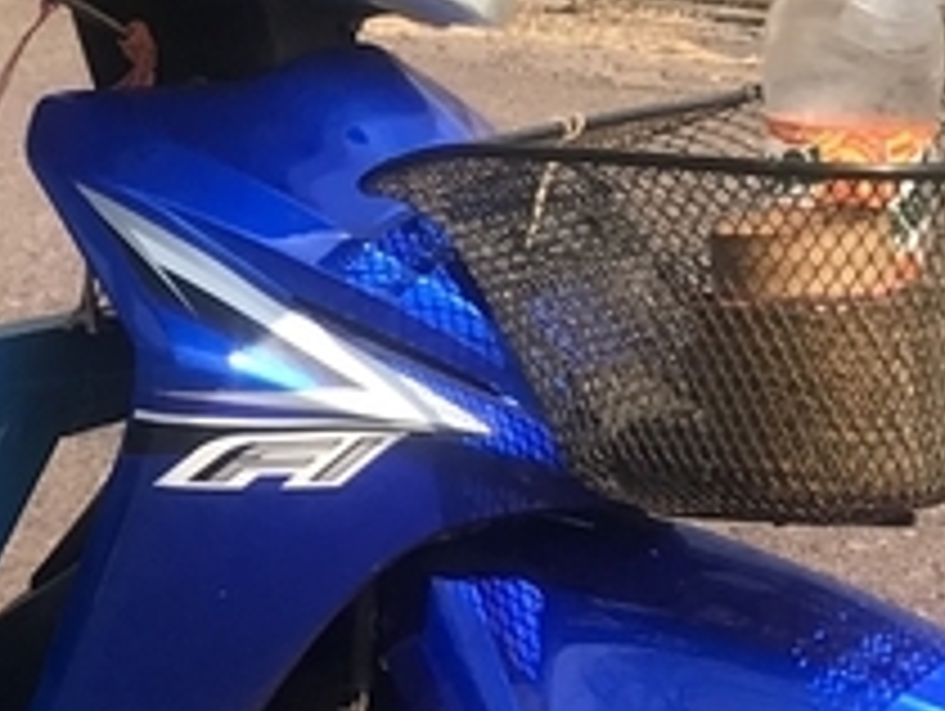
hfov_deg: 11.7
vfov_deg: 9.3
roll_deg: -2.7
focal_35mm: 160
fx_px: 4373
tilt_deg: -5.9
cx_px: -576
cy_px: 122
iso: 20
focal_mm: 3.99
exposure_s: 1/1389
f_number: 1.8
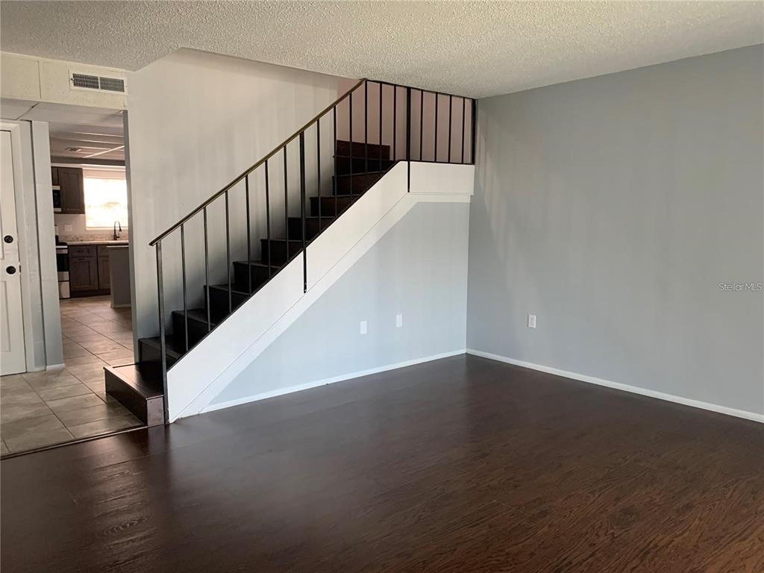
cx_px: 382
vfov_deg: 53.1
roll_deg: +0.4
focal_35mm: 26
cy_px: 286
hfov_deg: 67.3
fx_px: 574
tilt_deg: -7.2
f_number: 1.8
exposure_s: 1/60
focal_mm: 4.25
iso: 160
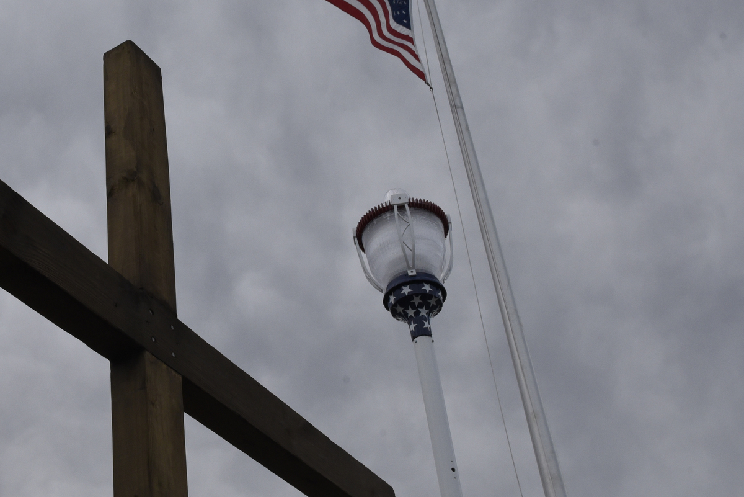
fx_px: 1199
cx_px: 224
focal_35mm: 58
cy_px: 264
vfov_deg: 23.4
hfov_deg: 34.0
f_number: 16
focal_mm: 29
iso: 1250
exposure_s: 1/800
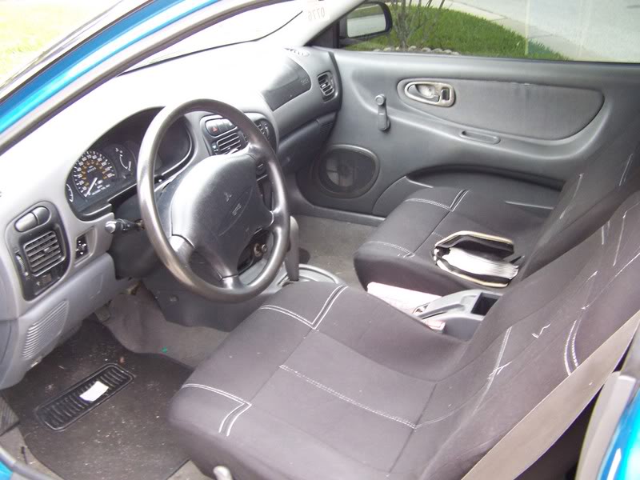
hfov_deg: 49.0
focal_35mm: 38
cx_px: 320
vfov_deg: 37.7
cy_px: 240
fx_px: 703
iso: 140
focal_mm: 6.3
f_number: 2.8
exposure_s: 1/15
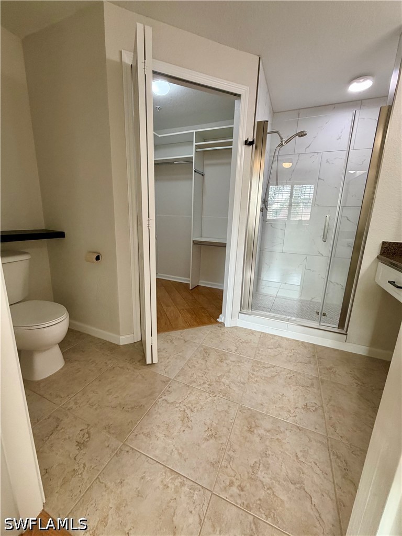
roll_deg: -2.5
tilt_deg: -13.0
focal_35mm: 14
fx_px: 217
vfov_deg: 102.1
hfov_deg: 85.7
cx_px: 201
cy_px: 268
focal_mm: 2.22
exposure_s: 1/60
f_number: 2.2
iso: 250
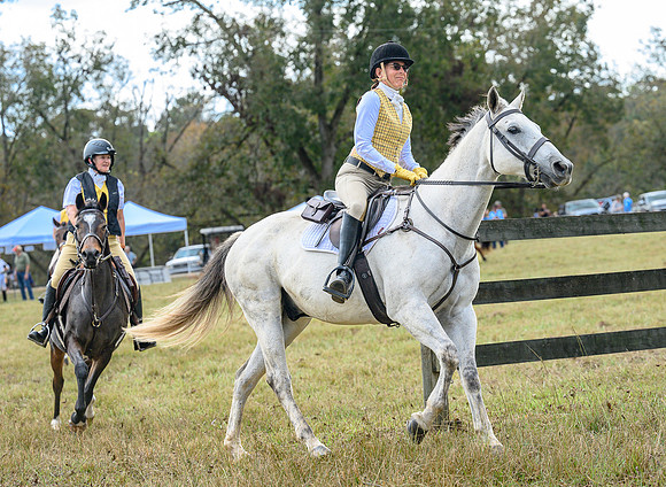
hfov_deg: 18.9
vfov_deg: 13.8
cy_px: 234
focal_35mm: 105
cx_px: 344
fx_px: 2006
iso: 640
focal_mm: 83
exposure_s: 1/1000
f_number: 3.5
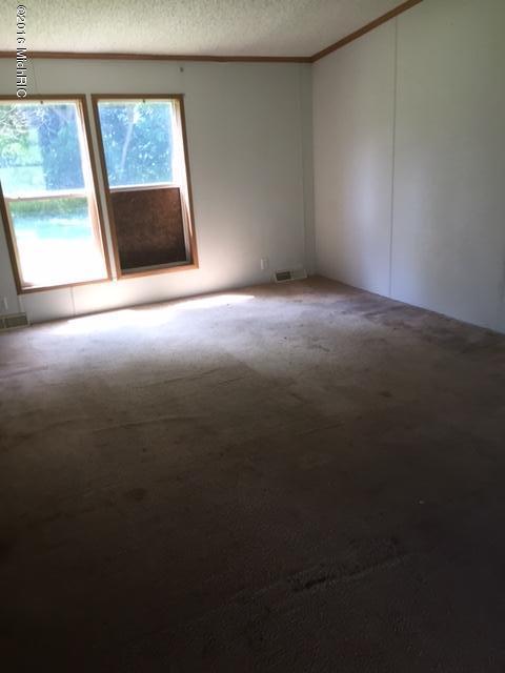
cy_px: 336
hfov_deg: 48.2
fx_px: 564
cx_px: 252
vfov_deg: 61.7
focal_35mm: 29
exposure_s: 1/40
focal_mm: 4.15
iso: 32
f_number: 2.2
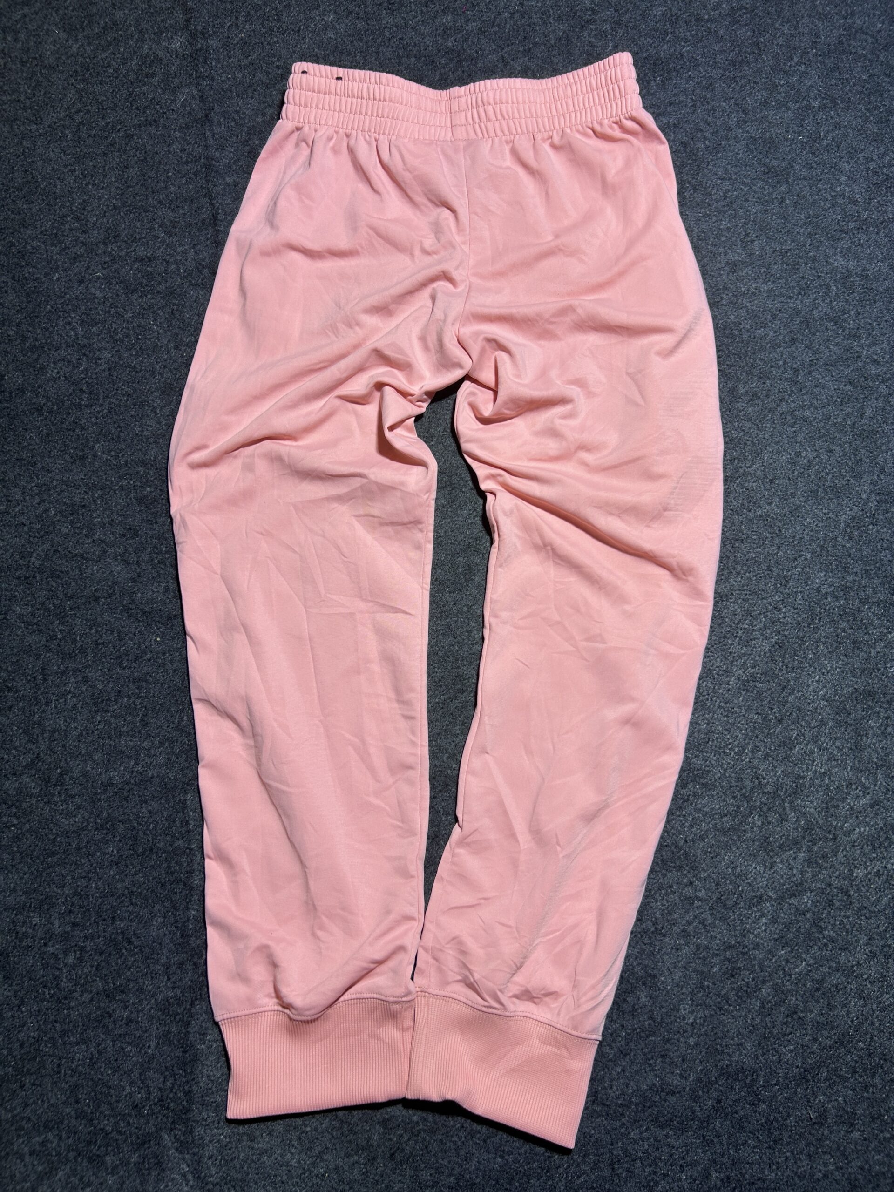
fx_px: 895
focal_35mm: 26
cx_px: 447
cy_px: 596
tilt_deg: -49.9
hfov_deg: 53.1
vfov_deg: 67.3
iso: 50
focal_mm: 5.7
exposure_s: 1/100
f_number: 1.5
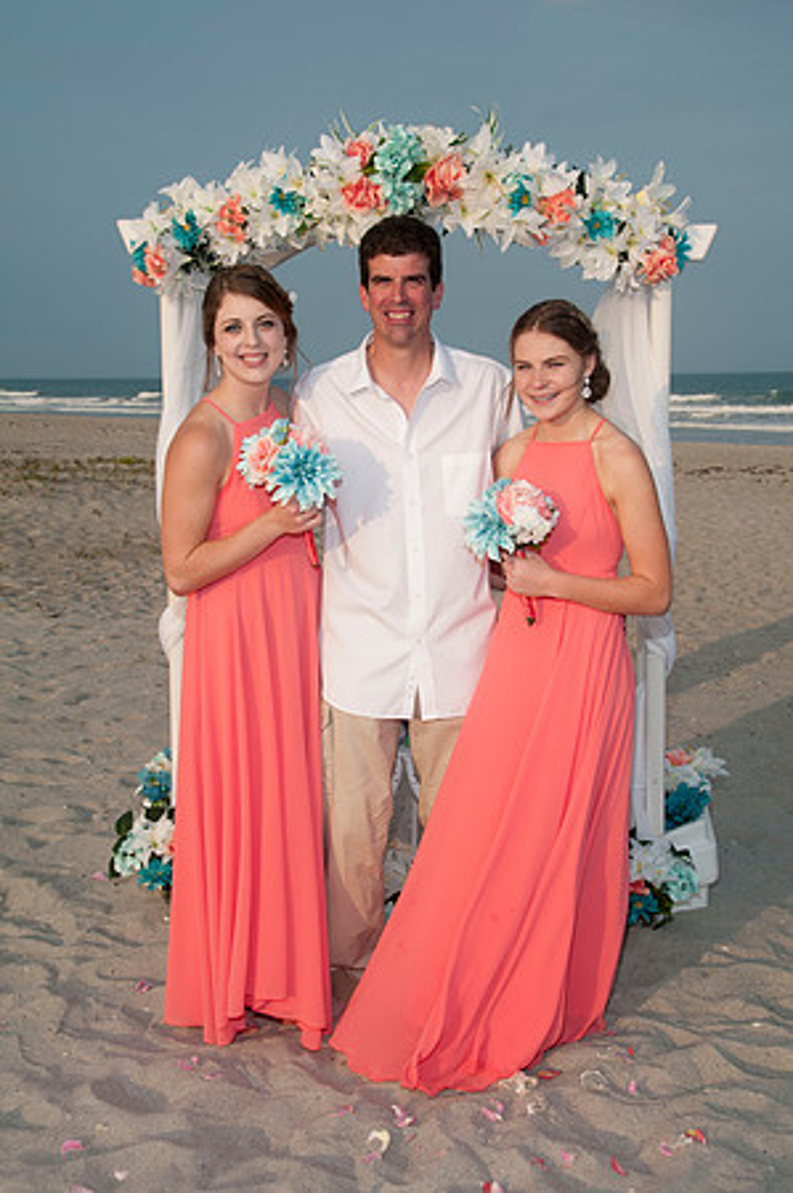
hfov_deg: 28.0
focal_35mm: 48
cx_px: 396
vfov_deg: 41.2
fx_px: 1590
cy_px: 596
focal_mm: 32
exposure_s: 1/250
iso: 100
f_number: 8
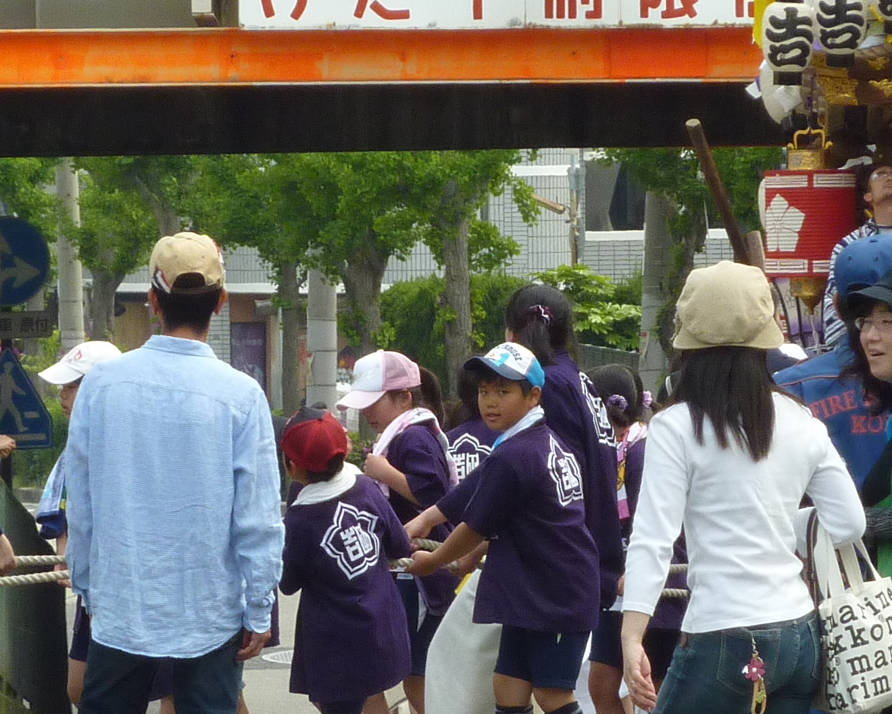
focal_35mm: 462
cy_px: 401
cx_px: 412
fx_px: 12197
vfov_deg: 3.4
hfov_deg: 4.2
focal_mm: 27.8
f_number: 4.5
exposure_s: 1/320
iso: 160
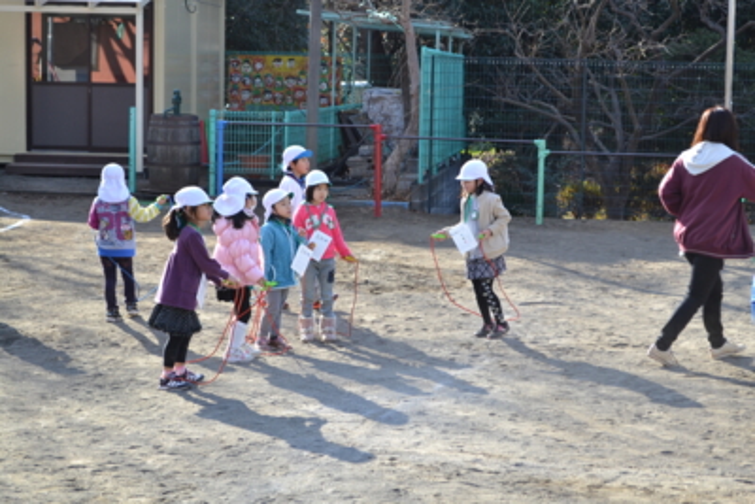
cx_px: 378
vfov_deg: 16.6
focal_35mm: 82
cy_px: 252
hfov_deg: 24.6
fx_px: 1731
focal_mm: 55
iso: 200
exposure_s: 1/125
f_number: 5.6
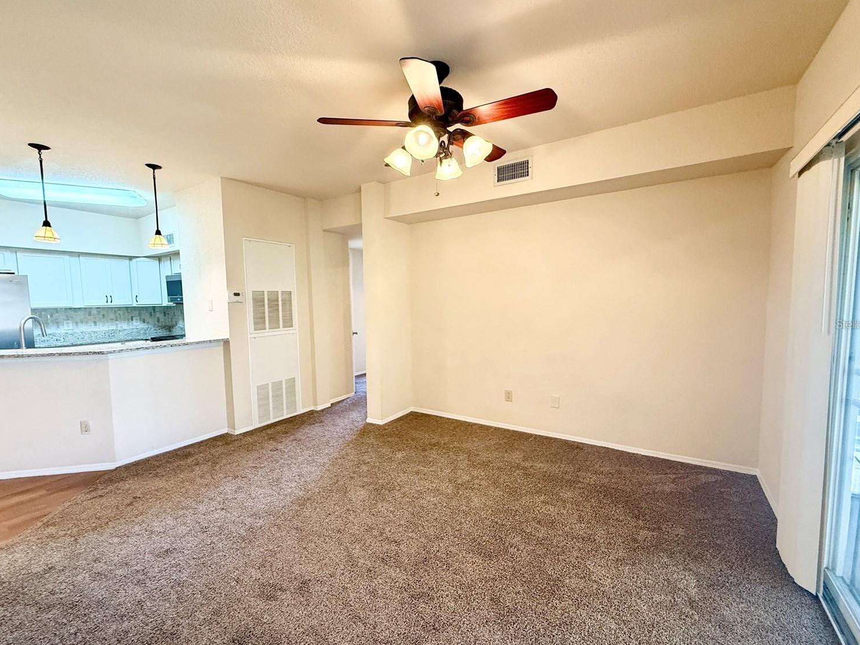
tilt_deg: -3.6
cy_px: 324
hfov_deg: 98.2
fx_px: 373
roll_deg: +1.0
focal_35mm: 15
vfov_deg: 81.8
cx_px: 430
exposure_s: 1/60
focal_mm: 2.22
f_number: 2.2
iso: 320
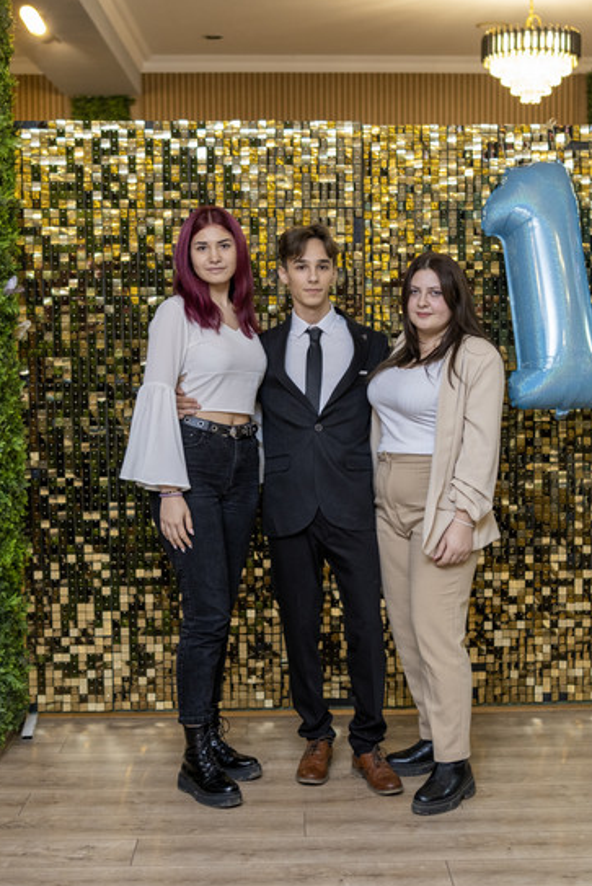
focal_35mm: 53
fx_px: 1305
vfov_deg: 37.5
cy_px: 450
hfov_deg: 25.5
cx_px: 337
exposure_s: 1/160
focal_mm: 30
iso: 800
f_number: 1.6
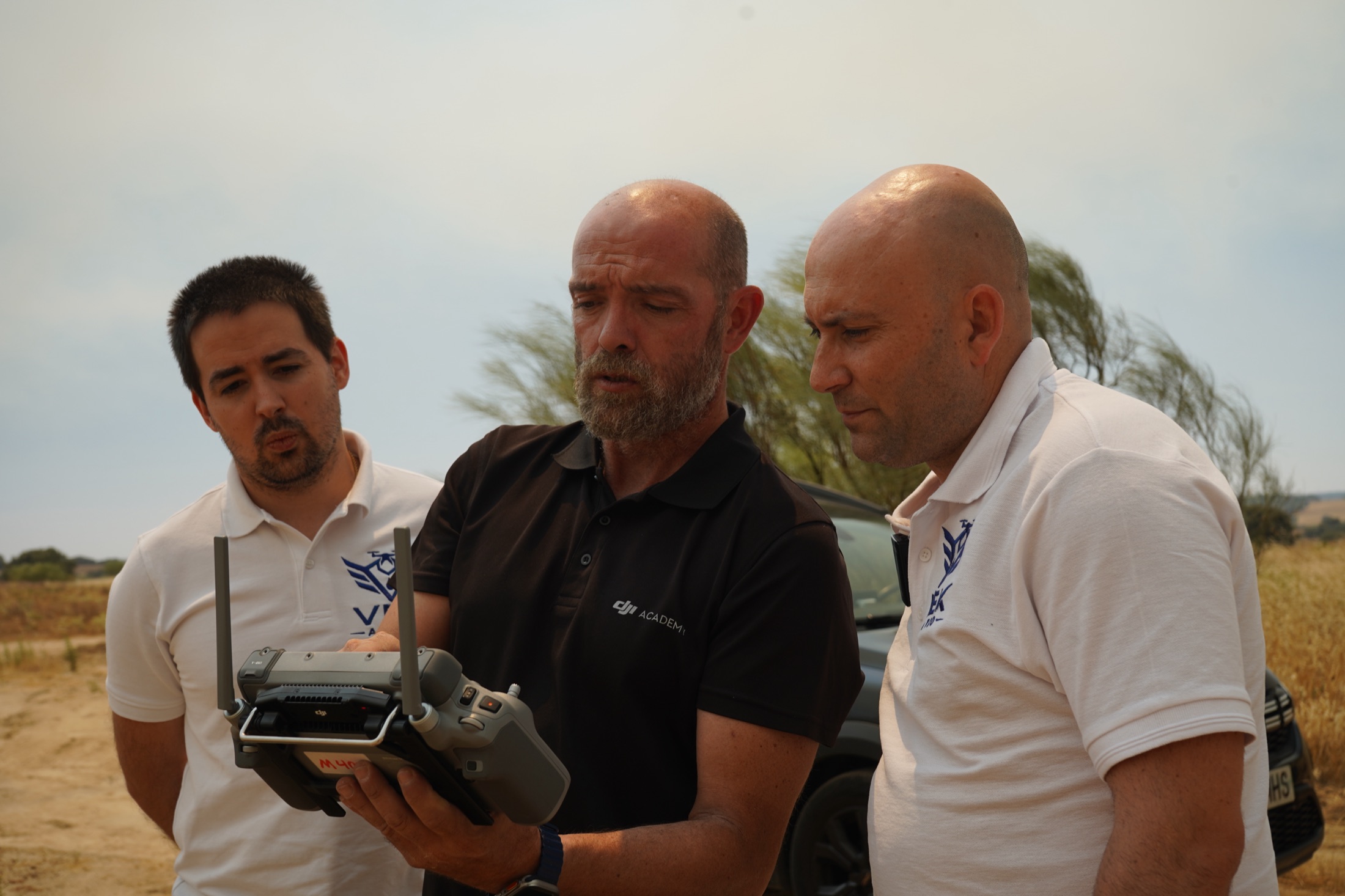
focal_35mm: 43
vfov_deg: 31.2
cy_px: 448
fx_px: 1606
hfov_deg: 45.4
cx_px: 672
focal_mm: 43
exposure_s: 1/250
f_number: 8
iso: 100
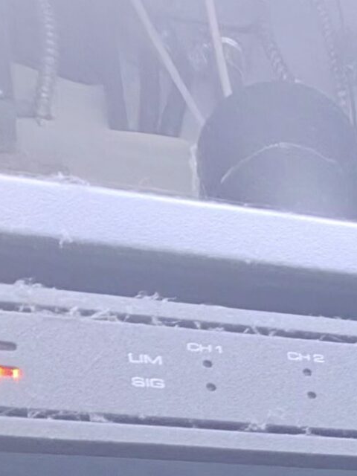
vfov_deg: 20.1
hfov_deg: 24.3
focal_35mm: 52
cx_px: 472
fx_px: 715
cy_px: 928
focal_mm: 2.24
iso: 133
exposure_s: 1/59.9
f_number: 2.2
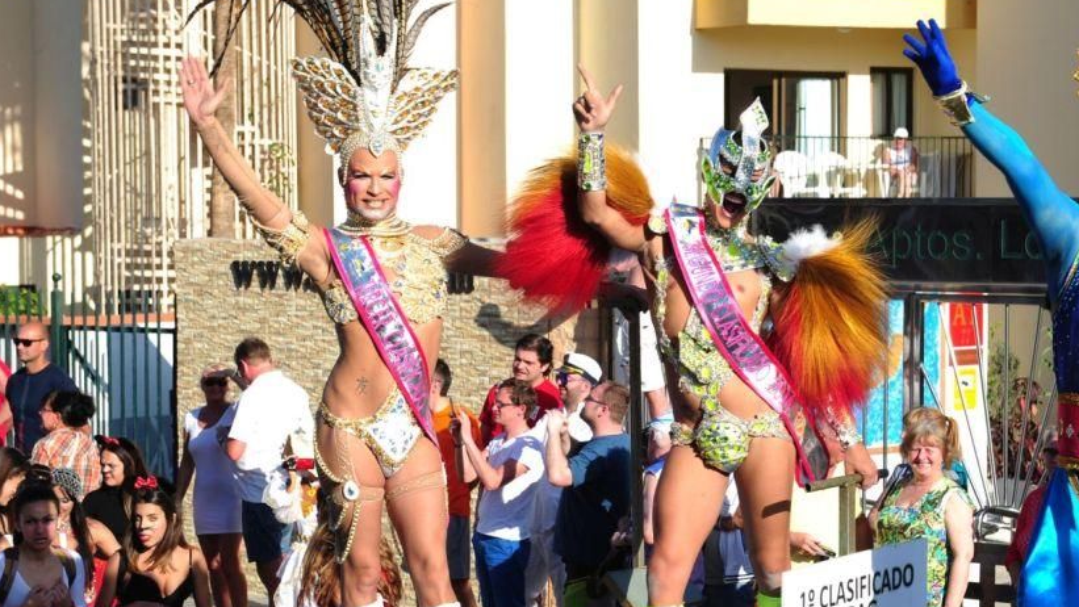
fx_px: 2890
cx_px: 670
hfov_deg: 21.1
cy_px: 386
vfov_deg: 12.0
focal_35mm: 101
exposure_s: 1/180
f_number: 8
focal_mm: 66
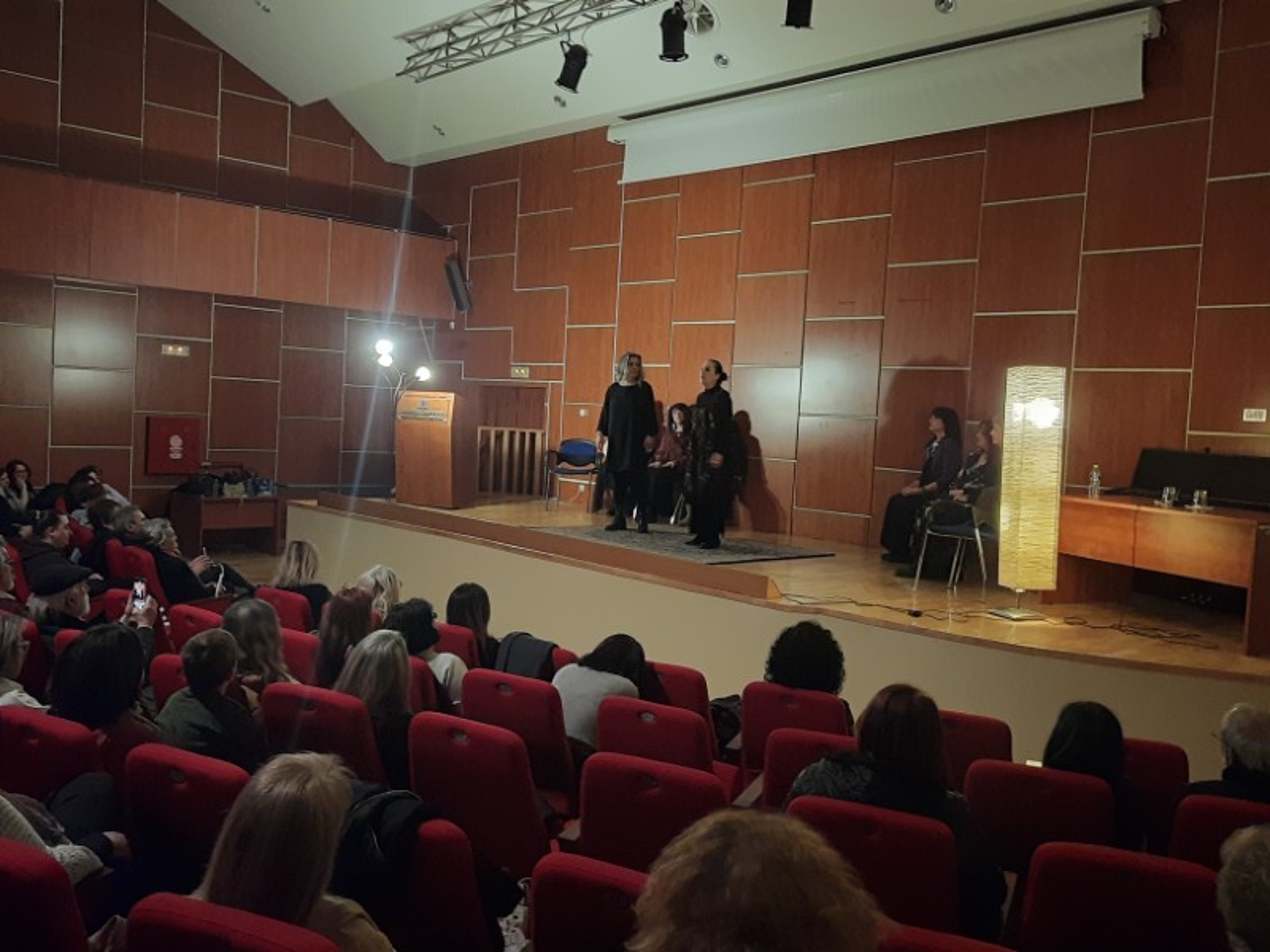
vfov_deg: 54.9
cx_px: 635
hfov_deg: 69.4
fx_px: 917
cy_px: 476
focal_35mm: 25
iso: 1000
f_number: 2
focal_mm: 4.6
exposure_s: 1/20
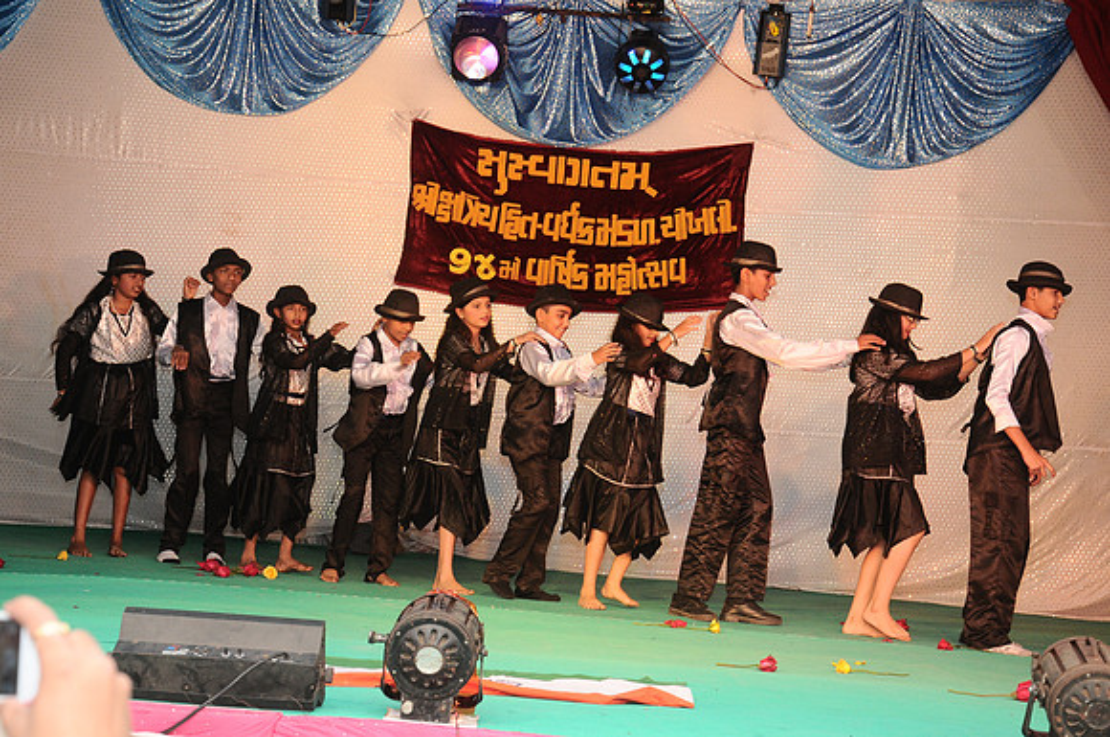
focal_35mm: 87
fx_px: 2679
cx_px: 555
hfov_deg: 23.4
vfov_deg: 15.7
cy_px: 368
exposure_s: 1/125
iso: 640
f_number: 8
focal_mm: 58
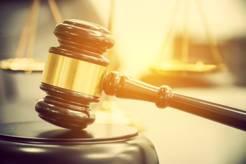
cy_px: 82
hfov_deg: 19.5
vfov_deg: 13.0
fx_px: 718
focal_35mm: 105
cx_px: 123
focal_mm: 105
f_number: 8
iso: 100
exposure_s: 2
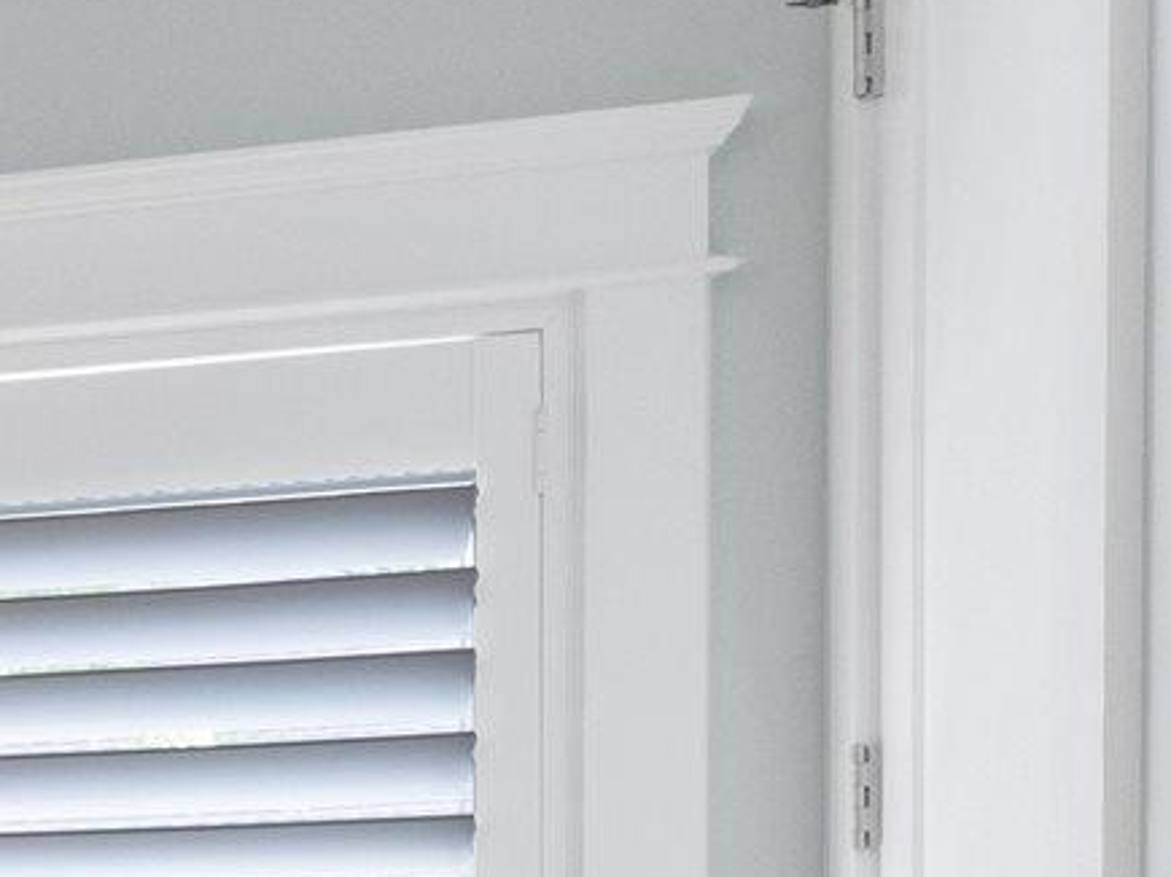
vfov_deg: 14.8
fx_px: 3213
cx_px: -1594
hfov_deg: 14.3
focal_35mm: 95
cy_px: 1189
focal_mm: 14
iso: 400
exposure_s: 1/4
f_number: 11
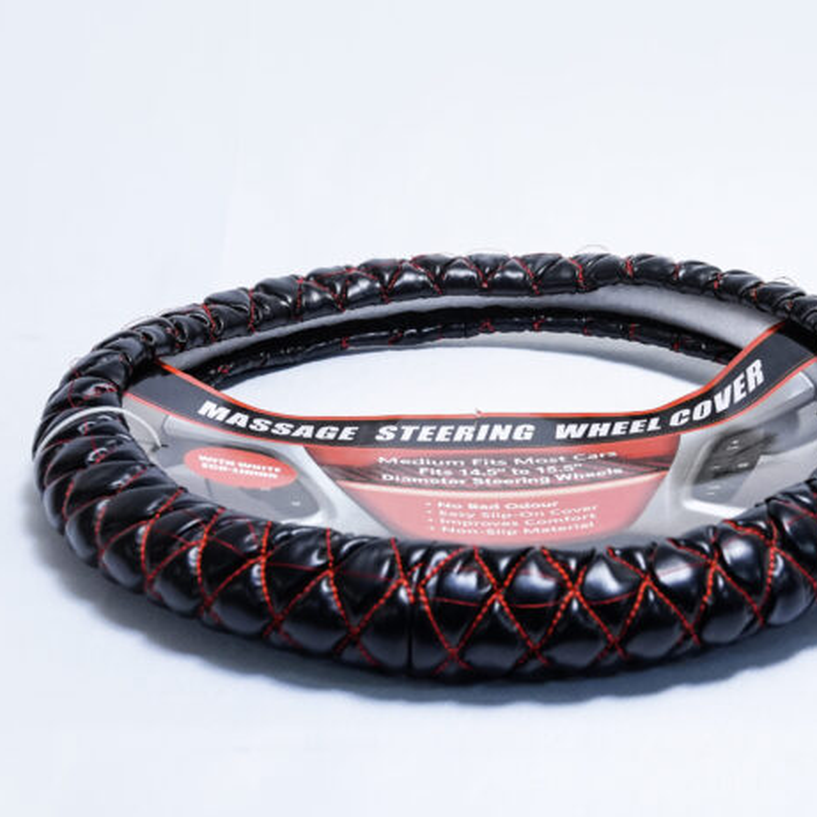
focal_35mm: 84
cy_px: 411
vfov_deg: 20.6
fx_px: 2243
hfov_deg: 20.6
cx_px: 512
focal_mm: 65
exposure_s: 1/160
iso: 3200
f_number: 10
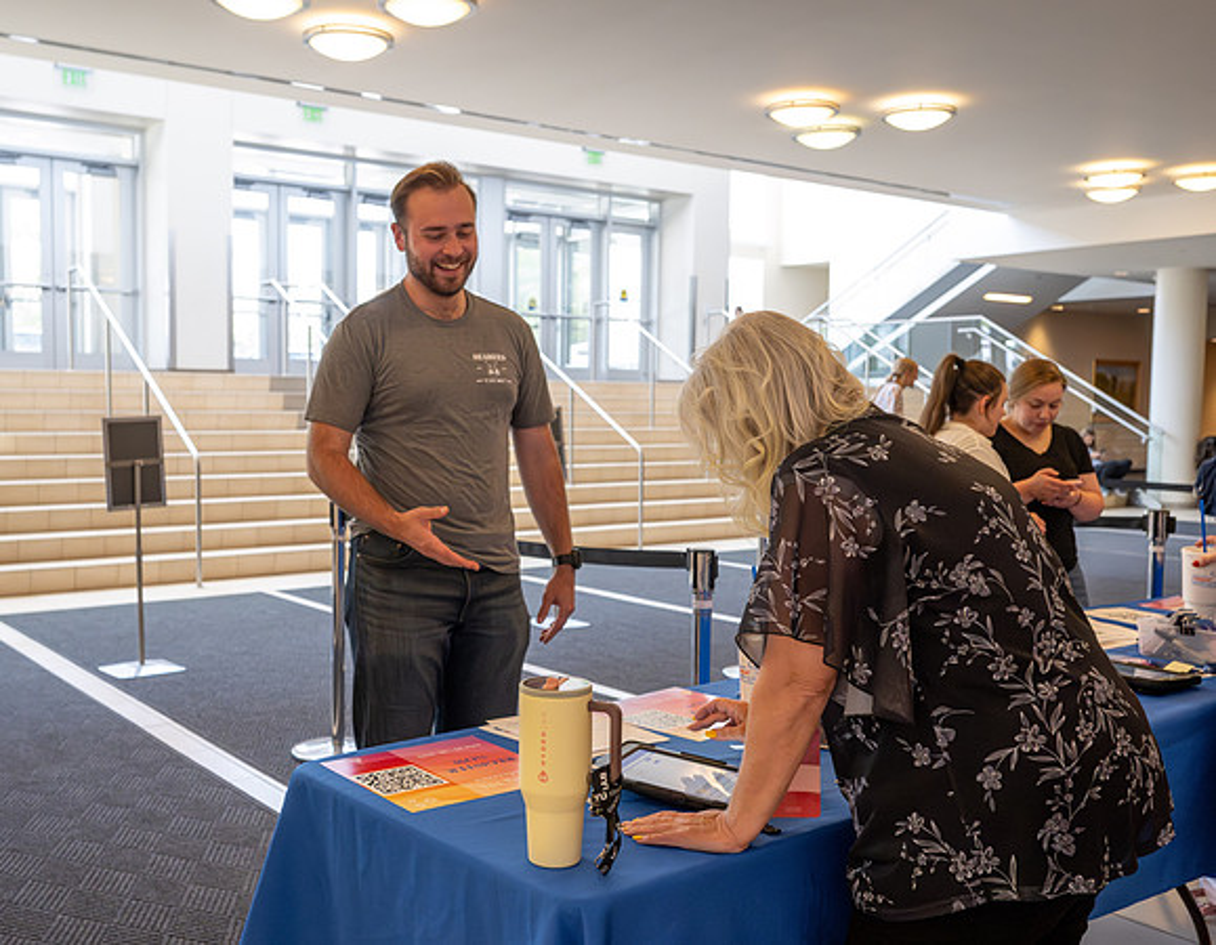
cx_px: 533
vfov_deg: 43.1
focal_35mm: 34
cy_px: 504
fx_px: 1196
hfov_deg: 53.7
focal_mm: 28.5
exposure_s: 1/500
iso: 5000
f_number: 4.5
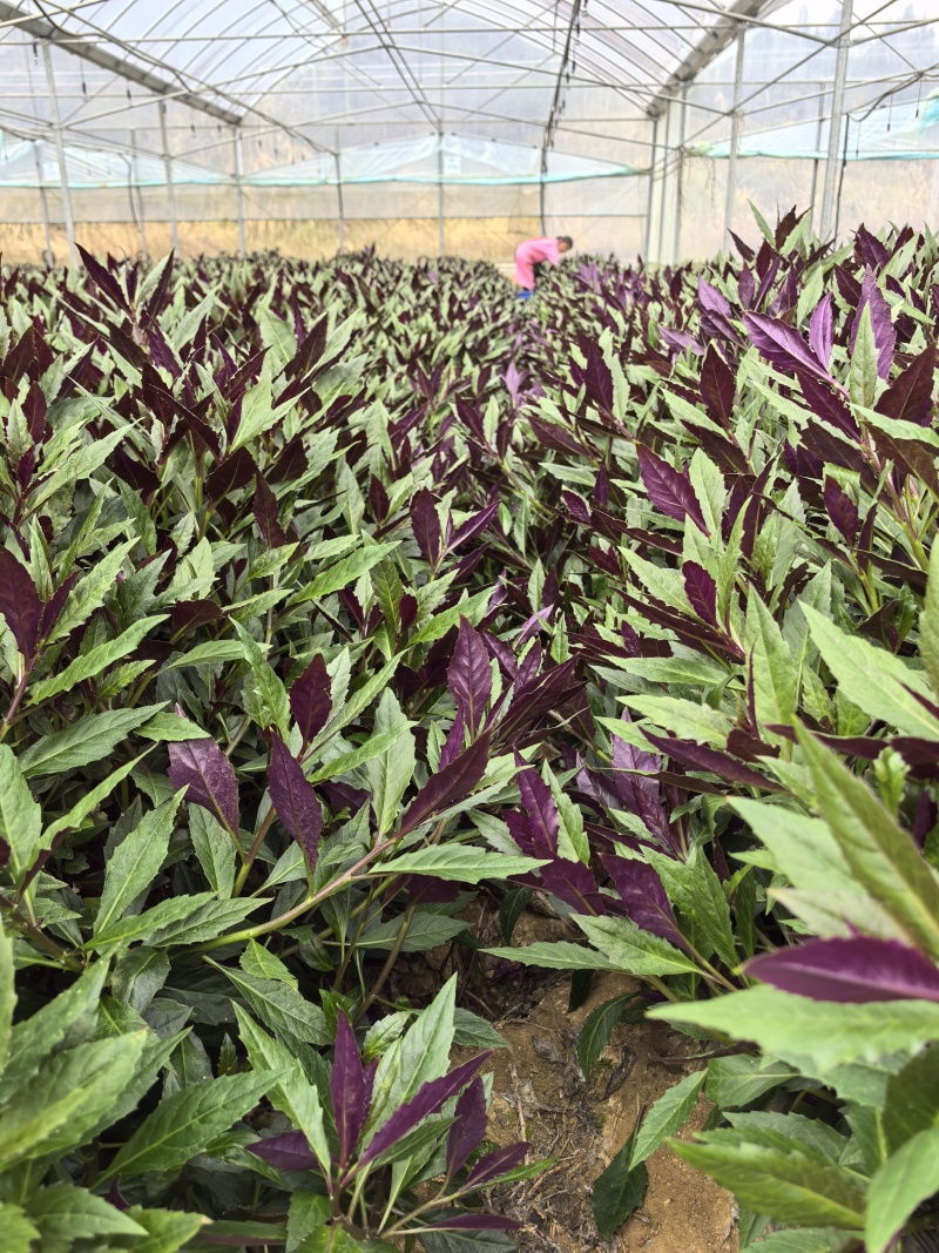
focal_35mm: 27
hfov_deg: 51.3
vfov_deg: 65.3
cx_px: 470
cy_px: 626
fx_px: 977
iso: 50
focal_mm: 6.98
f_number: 2
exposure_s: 1/267
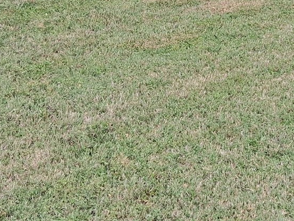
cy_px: -56
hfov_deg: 21.0
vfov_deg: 15.7
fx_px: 764
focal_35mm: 90
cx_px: 298
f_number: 1.8
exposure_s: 1/194
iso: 25
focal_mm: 3.98
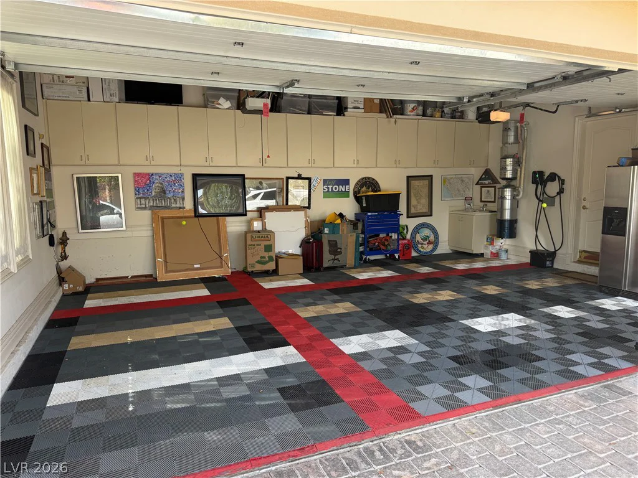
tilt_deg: -7.0
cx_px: 319
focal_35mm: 24
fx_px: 442
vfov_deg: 56.8
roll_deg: +0.8
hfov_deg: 71.6
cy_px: 239
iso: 100
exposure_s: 1/598
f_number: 1.78
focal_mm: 6.76
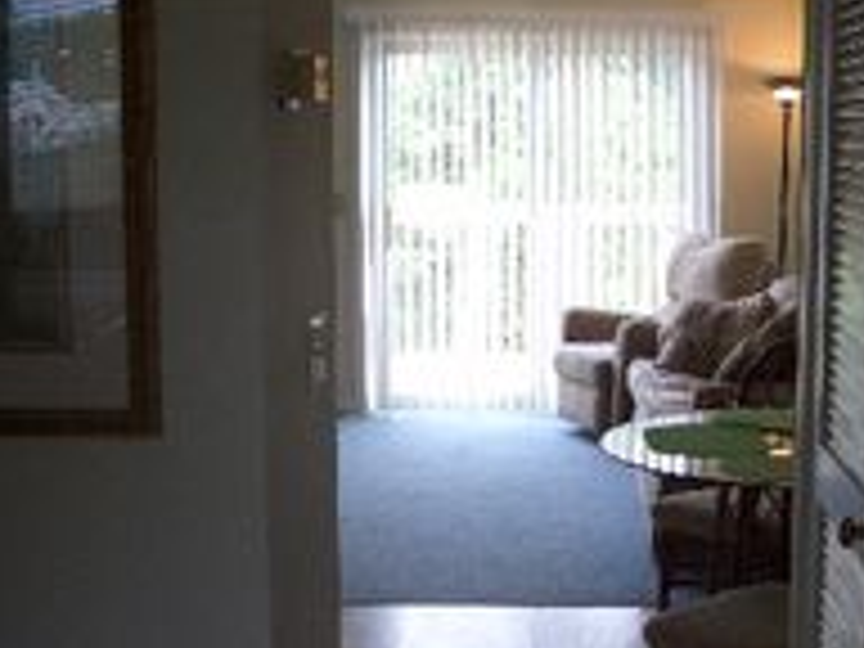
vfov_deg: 21.9
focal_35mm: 67
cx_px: 594
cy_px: 418
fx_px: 1672
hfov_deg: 28.7
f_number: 2.6
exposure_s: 1/80
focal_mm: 5.8
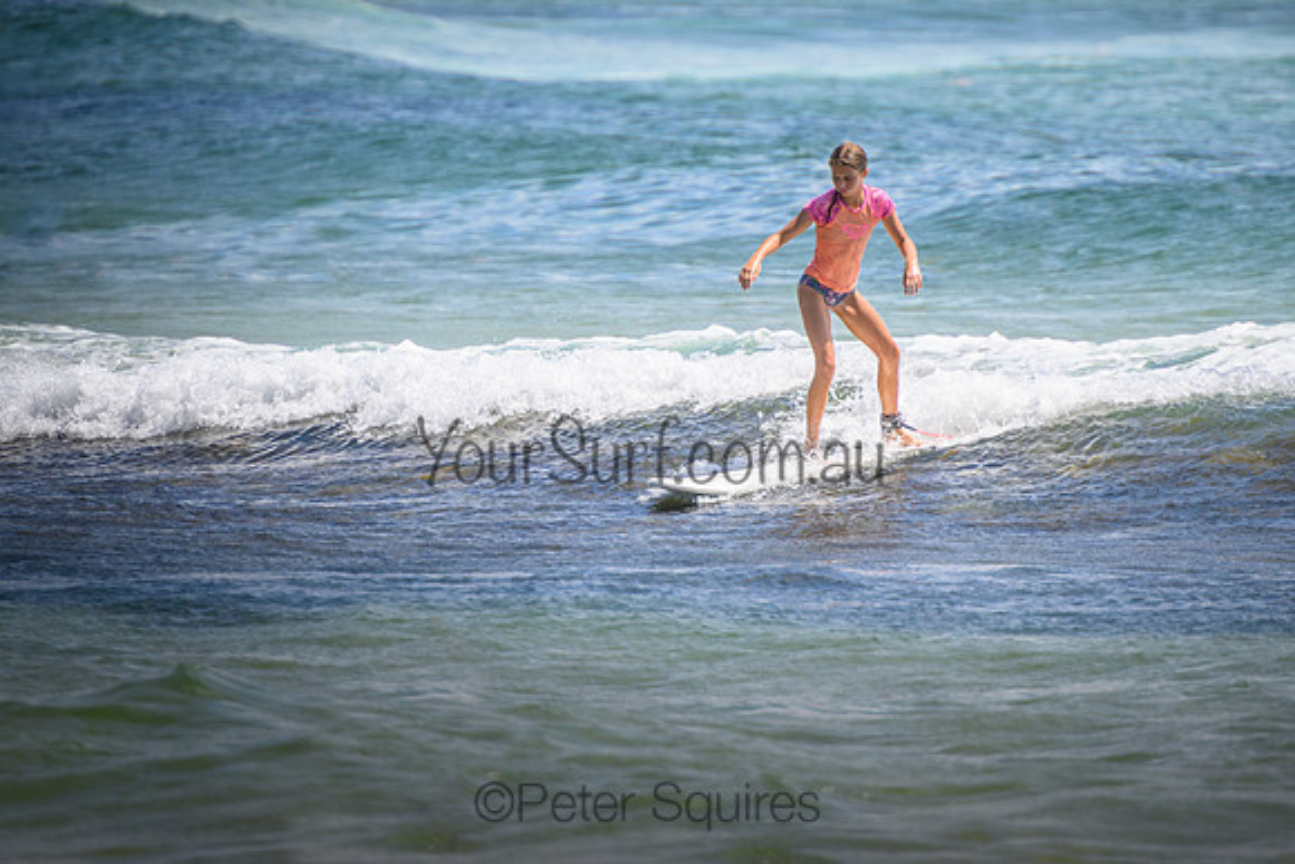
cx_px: 646
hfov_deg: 3.7
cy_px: 407
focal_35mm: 550
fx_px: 19784
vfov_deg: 2.5
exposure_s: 1/2000
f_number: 5.6
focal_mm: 400
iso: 250
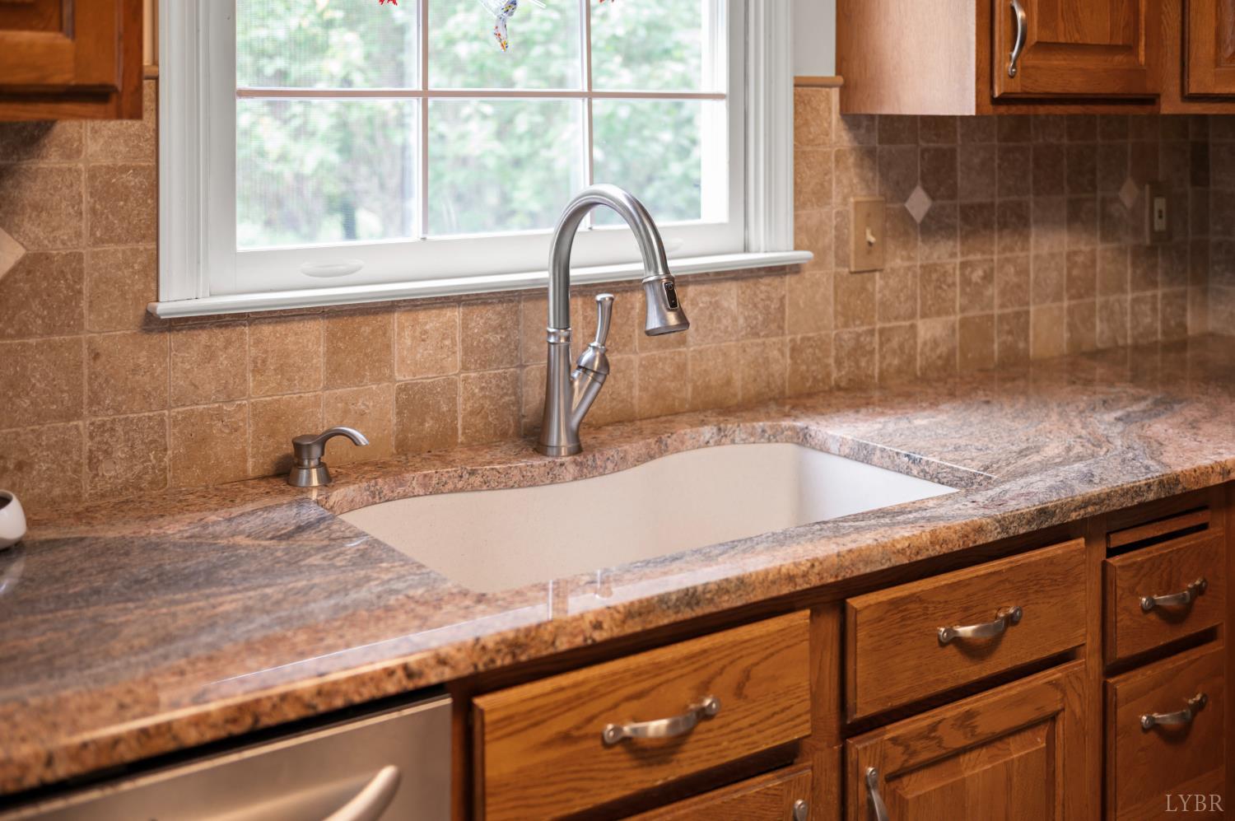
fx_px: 1371
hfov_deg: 48.5
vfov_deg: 33.3
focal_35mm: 40
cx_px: 618
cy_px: 410
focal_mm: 40
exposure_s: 1/60
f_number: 2.5
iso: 500
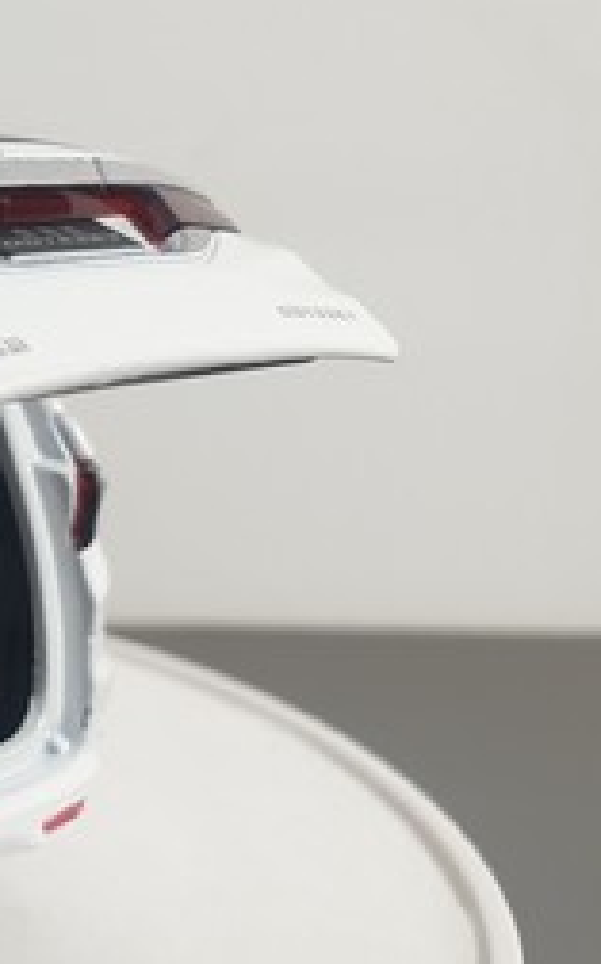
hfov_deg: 15.4
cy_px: 539
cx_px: -555
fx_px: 1839
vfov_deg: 29.4
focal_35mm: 70
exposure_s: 1/50
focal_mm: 4.3
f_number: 2.4
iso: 125
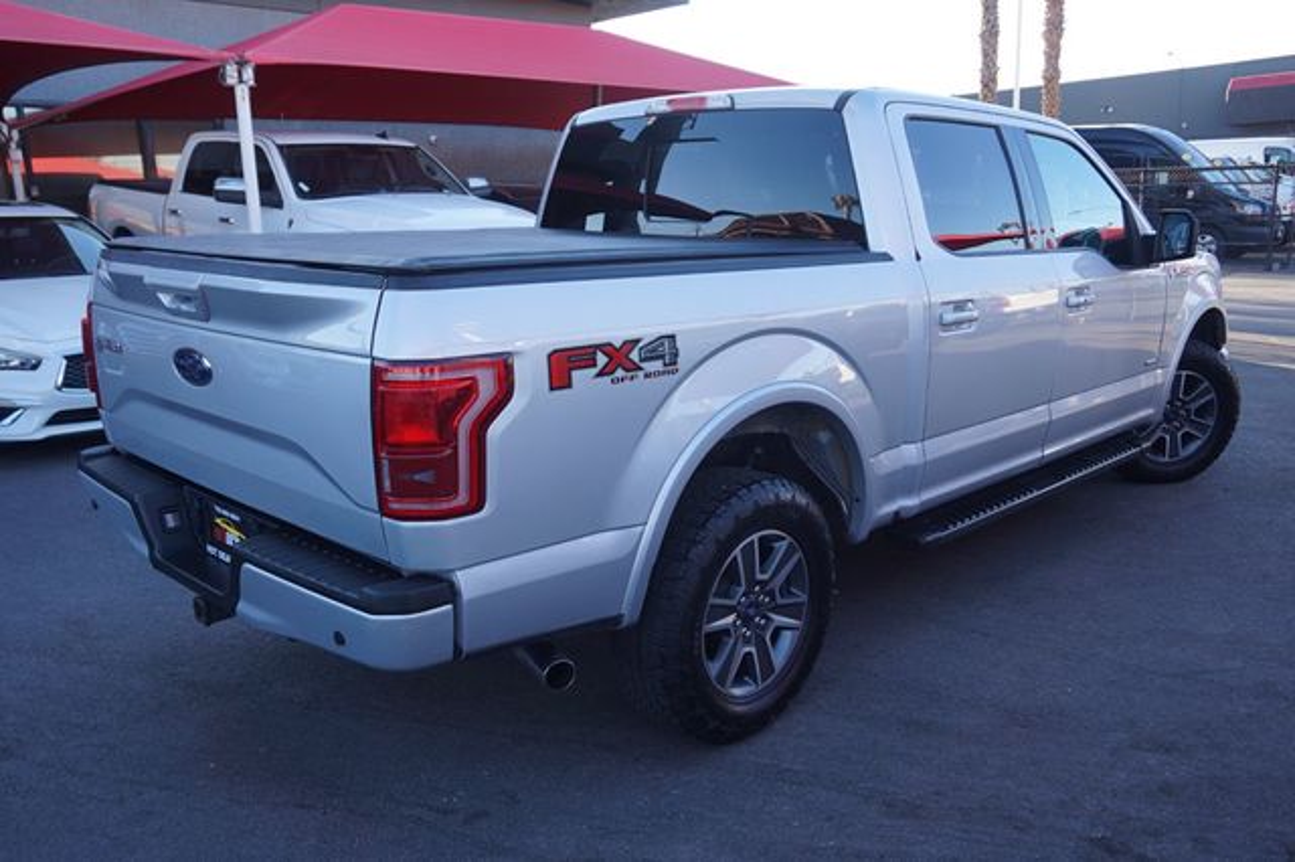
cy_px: 431
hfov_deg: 62.0
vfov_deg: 43.6
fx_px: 1079
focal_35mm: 30
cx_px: 648
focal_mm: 20
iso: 100
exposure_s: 1/80
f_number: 5.6
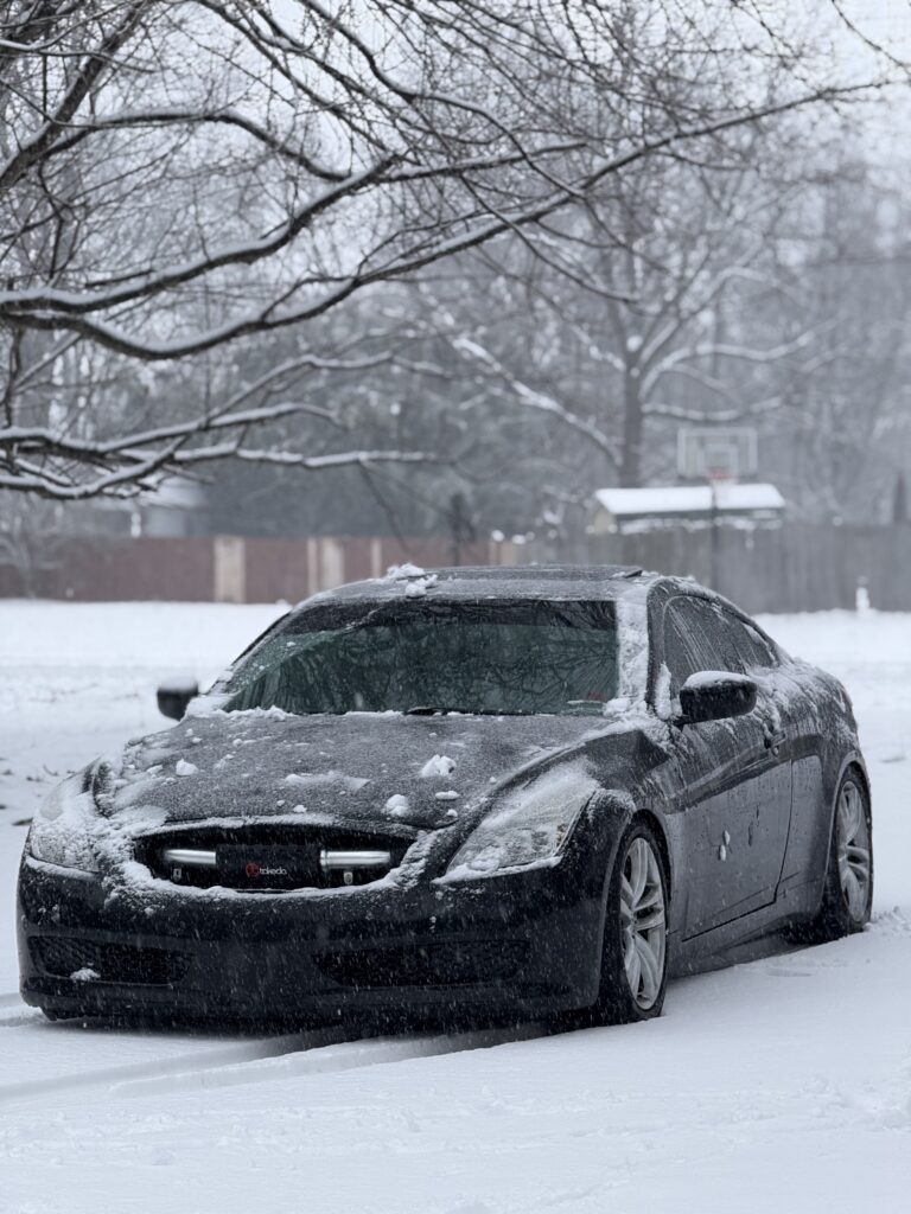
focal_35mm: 120
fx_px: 4211
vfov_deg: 16.4
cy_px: 607
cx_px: 456
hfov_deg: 12.3
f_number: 2.8
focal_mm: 15.66
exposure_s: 1/265
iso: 64
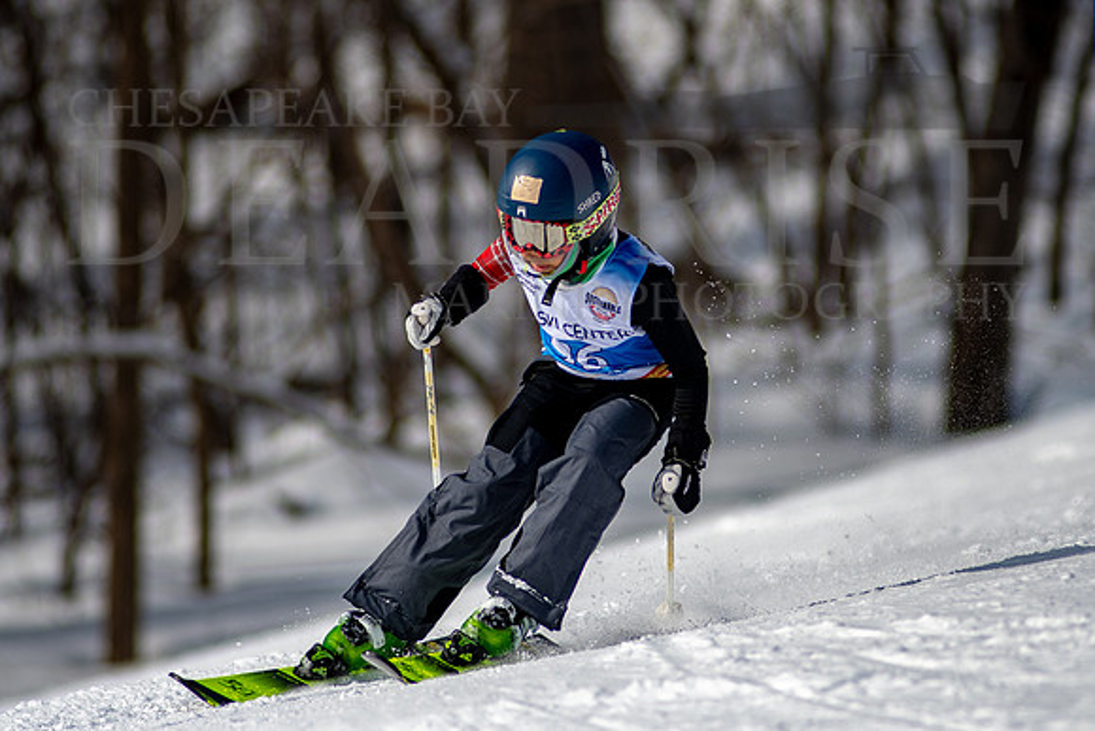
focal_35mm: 505
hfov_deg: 4.1
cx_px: 614
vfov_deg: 2.7
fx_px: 15348
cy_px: 321
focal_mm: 300
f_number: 2.8
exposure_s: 1/6400
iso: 100
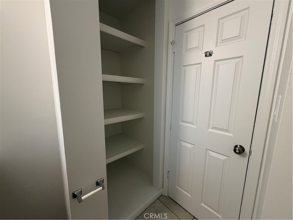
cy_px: 110
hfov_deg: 102.1
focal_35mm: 14
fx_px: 119
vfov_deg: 85.7
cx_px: 146
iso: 250
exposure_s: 1/120
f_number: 2.2
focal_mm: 2.22
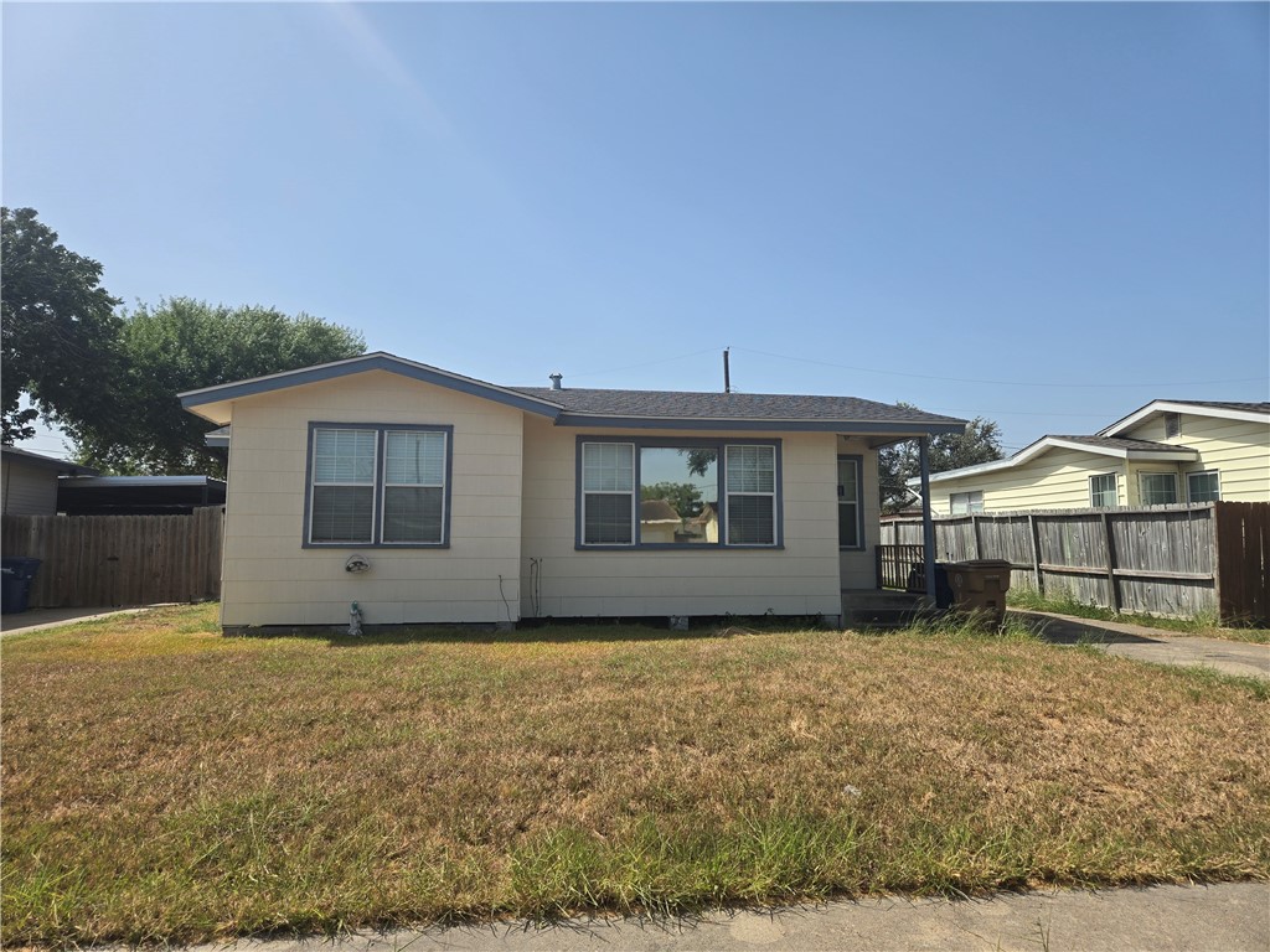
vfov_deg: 58.9
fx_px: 844
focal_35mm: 23
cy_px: 476
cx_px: 635
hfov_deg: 73.9
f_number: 1.8
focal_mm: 5.4
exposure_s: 1/2921
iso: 32
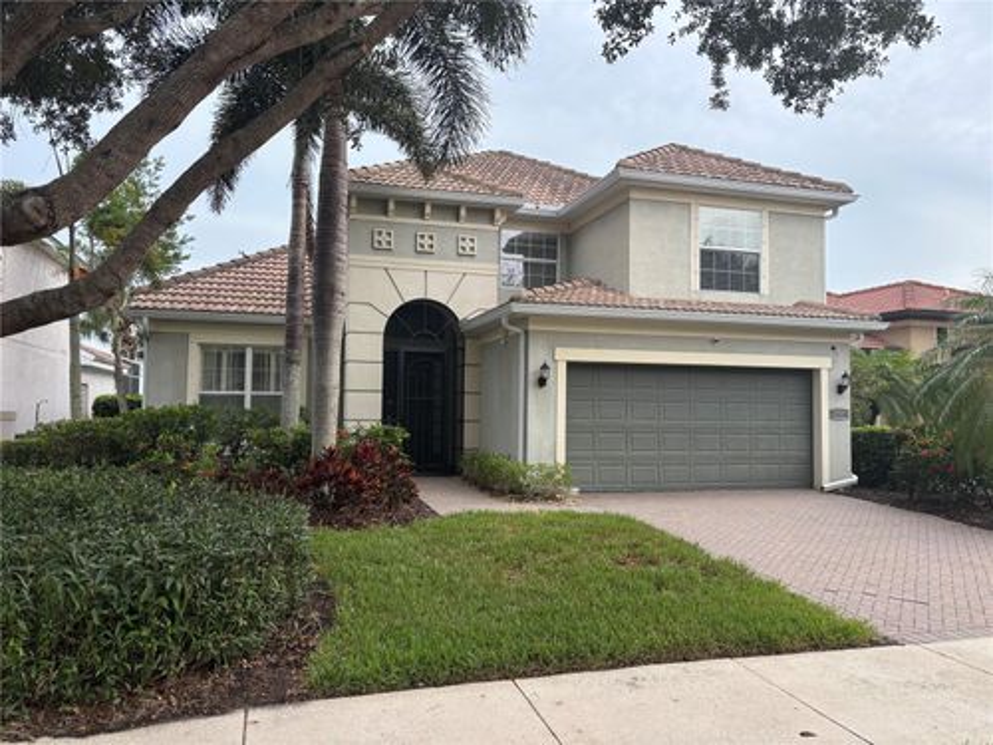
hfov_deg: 67.3
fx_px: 746
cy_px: 372
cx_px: 496
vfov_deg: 53.1
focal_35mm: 26
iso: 40
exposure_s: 1/222
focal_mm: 5.96
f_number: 1.6
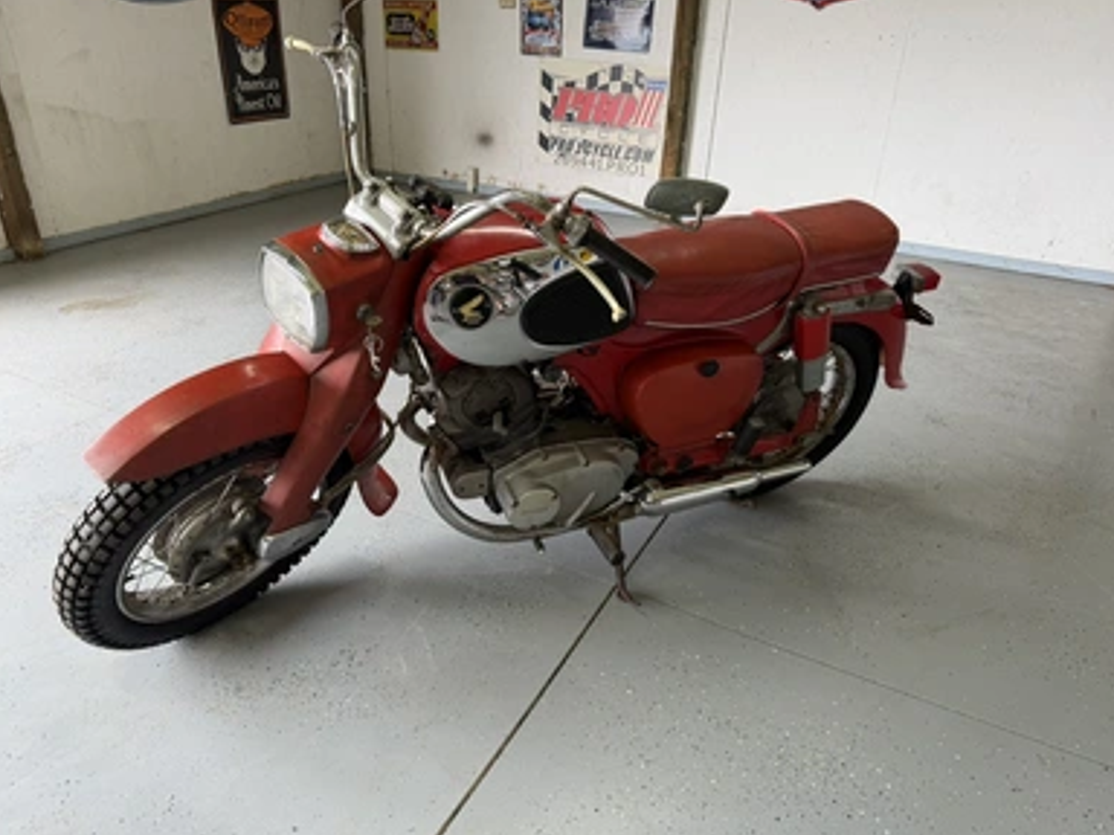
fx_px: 805
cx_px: 542
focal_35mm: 25
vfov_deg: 54.9
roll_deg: +0.1
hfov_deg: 69.4
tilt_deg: -27.1
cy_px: 418
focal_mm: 6.76
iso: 100
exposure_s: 1/120
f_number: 1.78
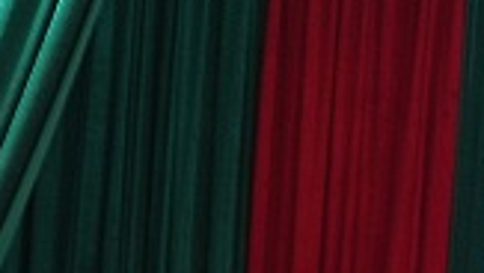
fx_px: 3044
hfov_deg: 8.0
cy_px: 659
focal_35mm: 237
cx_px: 1357
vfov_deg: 5.0
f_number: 2.8
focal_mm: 24
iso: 400
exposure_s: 1/100
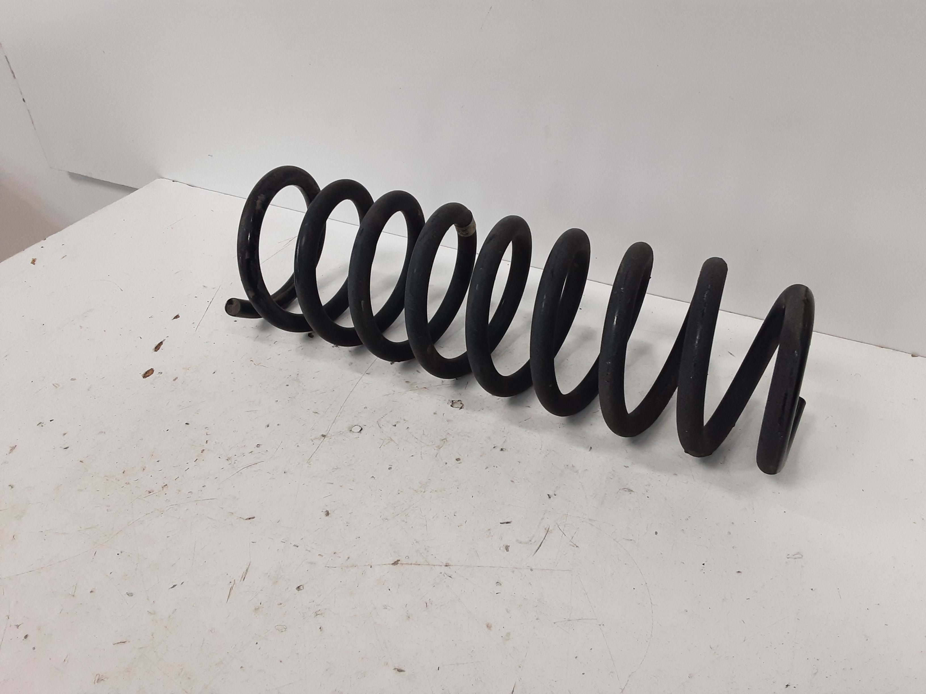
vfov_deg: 51.4
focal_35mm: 27
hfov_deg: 65.3
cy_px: 347
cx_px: 463
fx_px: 722
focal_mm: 2.91
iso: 80
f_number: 1.9
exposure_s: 1/100
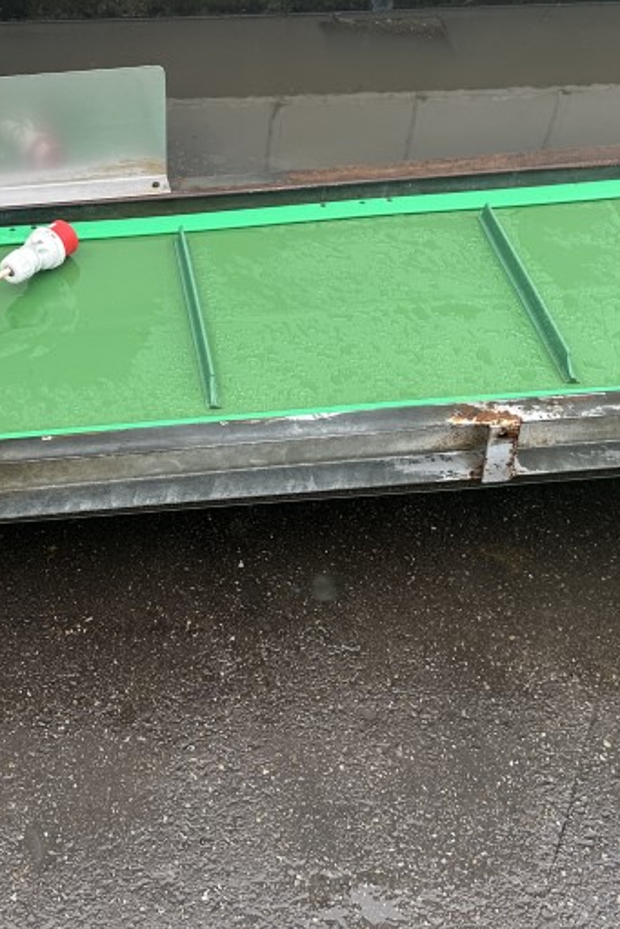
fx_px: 1291
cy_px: 315
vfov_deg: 39.2
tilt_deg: -39.1
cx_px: 158
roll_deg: -1.4
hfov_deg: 26.7
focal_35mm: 50
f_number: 1.78
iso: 64
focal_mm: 6.86
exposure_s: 1/222
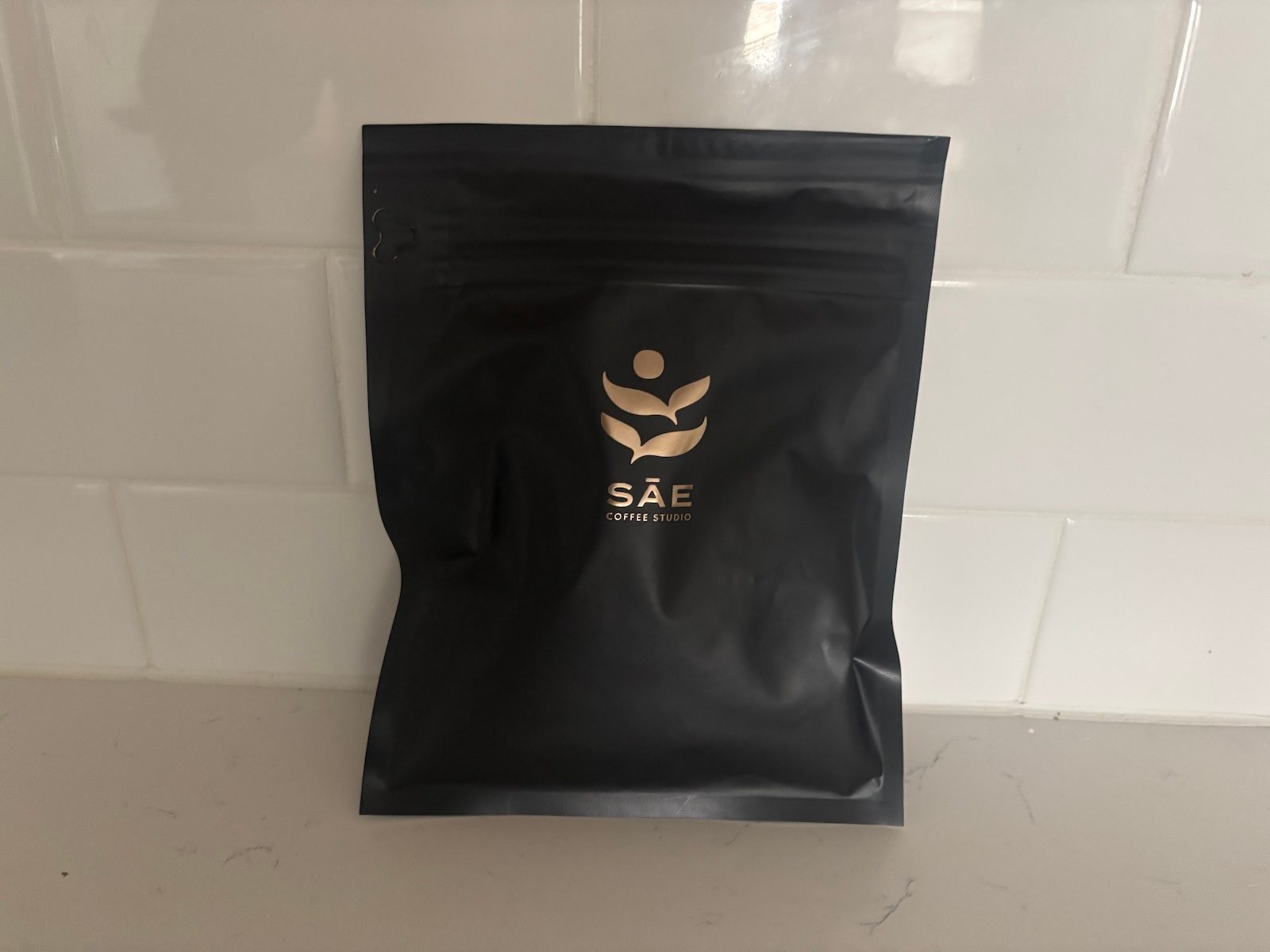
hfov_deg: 67.3
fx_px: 954
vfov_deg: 53.1
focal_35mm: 26
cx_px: 635
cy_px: 476
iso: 640
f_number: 1.6
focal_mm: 5.96
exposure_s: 1/38
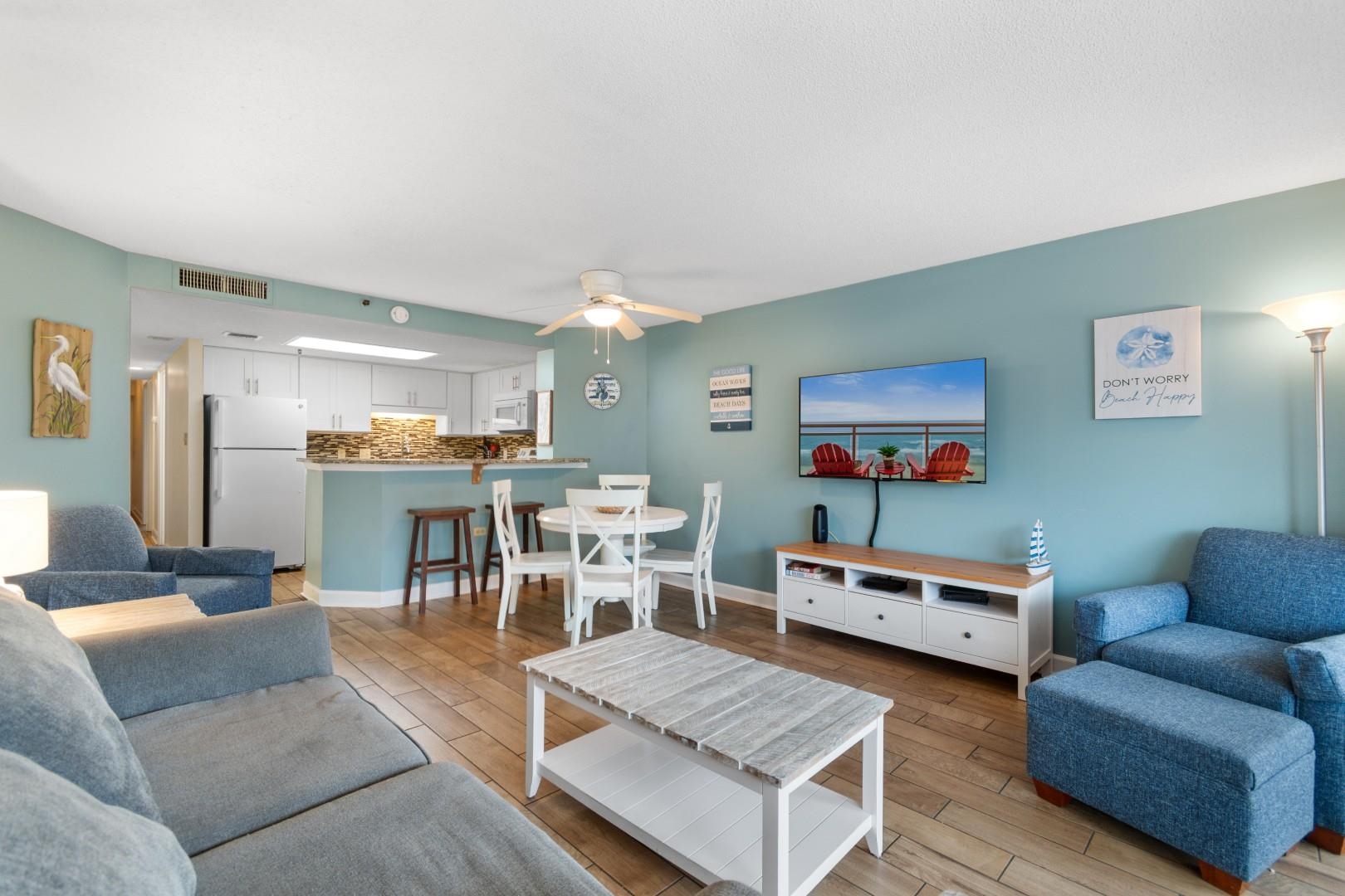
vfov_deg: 77.3
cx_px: 672
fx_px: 560
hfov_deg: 100.4
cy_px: 448
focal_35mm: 15
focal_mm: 10
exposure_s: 1/5
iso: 100
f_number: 4.5
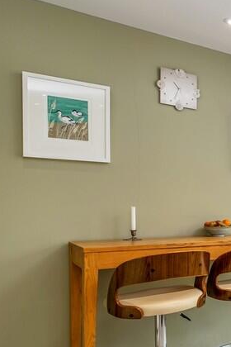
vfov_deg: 49.2
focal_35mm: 39
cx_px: 365
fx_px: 375
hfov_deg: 24.6
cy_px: 213
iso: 250
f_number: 7.1
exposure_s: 1/40
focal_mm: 10.5
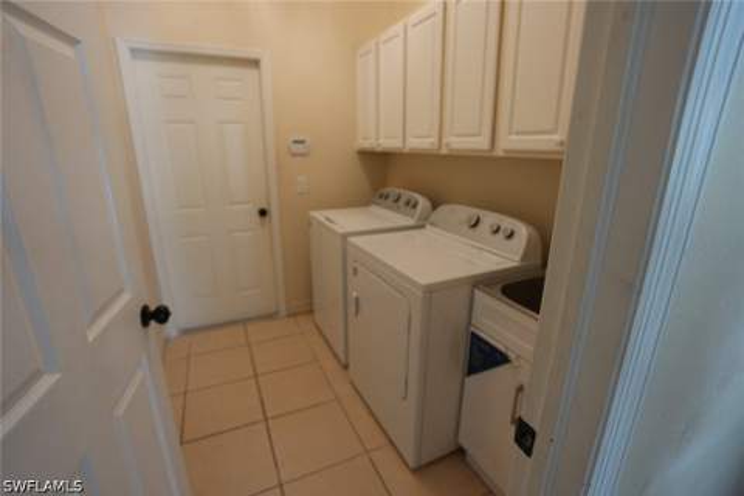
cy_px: 248
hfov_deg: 96.7
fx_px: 331
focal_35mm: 16
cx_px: 372
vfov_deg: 73.7
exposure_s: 1/30
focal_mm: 16
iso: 250
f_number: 2.8
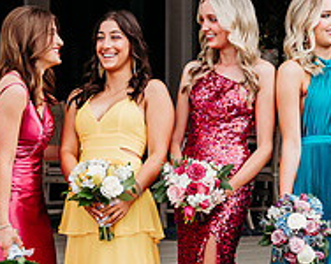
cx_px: 220
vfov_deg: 10.6
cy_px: 186
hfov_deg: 13.3
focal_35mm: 145
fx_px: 1419
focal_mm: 50
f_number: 4
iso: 250
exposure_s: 1/320
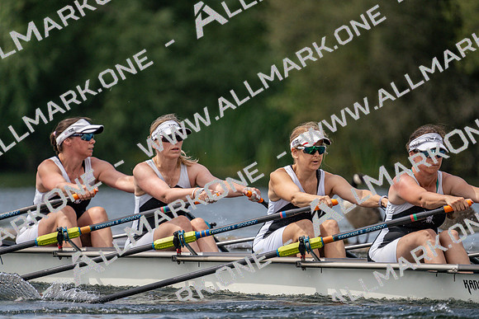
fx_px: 7985
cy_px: 160
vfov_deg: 2.3
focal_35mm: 600
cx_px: 240
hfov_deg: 3.4
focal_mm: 600
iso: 400
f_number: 6.3
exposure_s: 1/1600
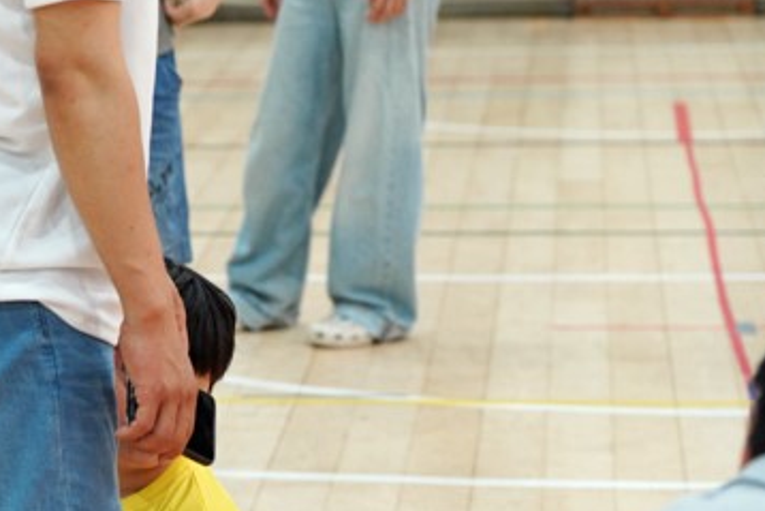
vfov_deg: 7.8
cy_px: 357
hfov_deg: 11.4
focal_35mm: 176
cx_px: -156
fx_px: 3741
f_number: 4
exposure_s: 1/160
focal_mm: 70
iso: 1600
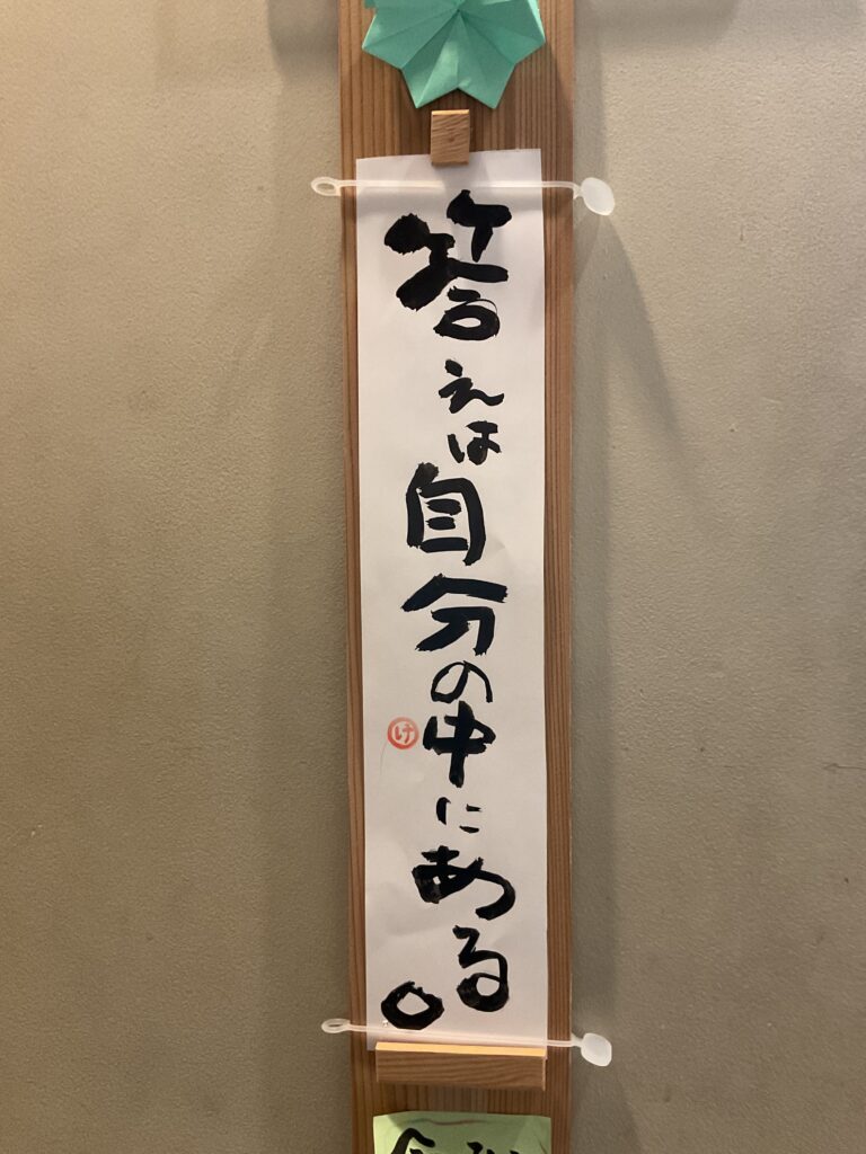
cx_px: 433
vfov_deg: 61.7
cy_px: 577
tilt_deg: -4.2
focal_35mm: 29
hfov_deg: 48.2
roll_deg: +0.5
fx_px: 967
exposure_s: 1/40
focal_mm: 3
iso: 320
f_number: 1.8
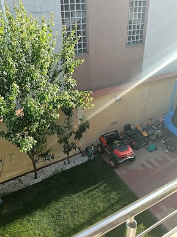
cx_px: 88
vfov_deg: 63.5
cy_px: 117
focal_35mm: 28
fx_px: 191
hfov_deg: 49.7
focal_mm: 3.98
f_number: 1.8
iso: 50
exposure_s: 1/123
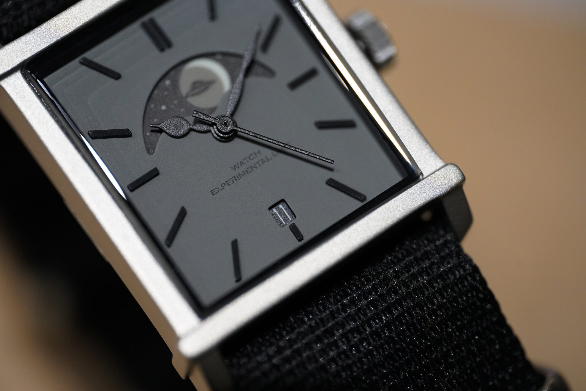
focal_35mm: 105
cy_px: 196
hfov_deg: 19.5
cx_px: 293
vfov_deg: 13.0
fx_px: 1709
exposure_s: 1/125
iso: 5000
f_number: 3.2
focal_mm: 105
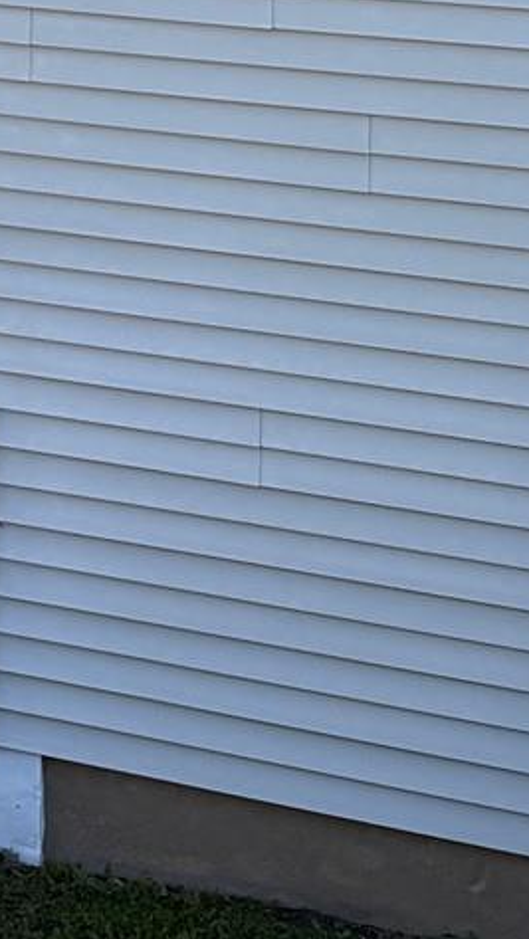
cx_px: -878
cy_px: -580
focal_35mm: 113
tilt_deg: +4.4
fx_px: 2815
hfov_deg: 9.2
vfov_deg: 16.7
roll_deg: -1.0
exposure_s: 1/2232
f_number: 1.78
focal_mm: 6.76
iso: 100
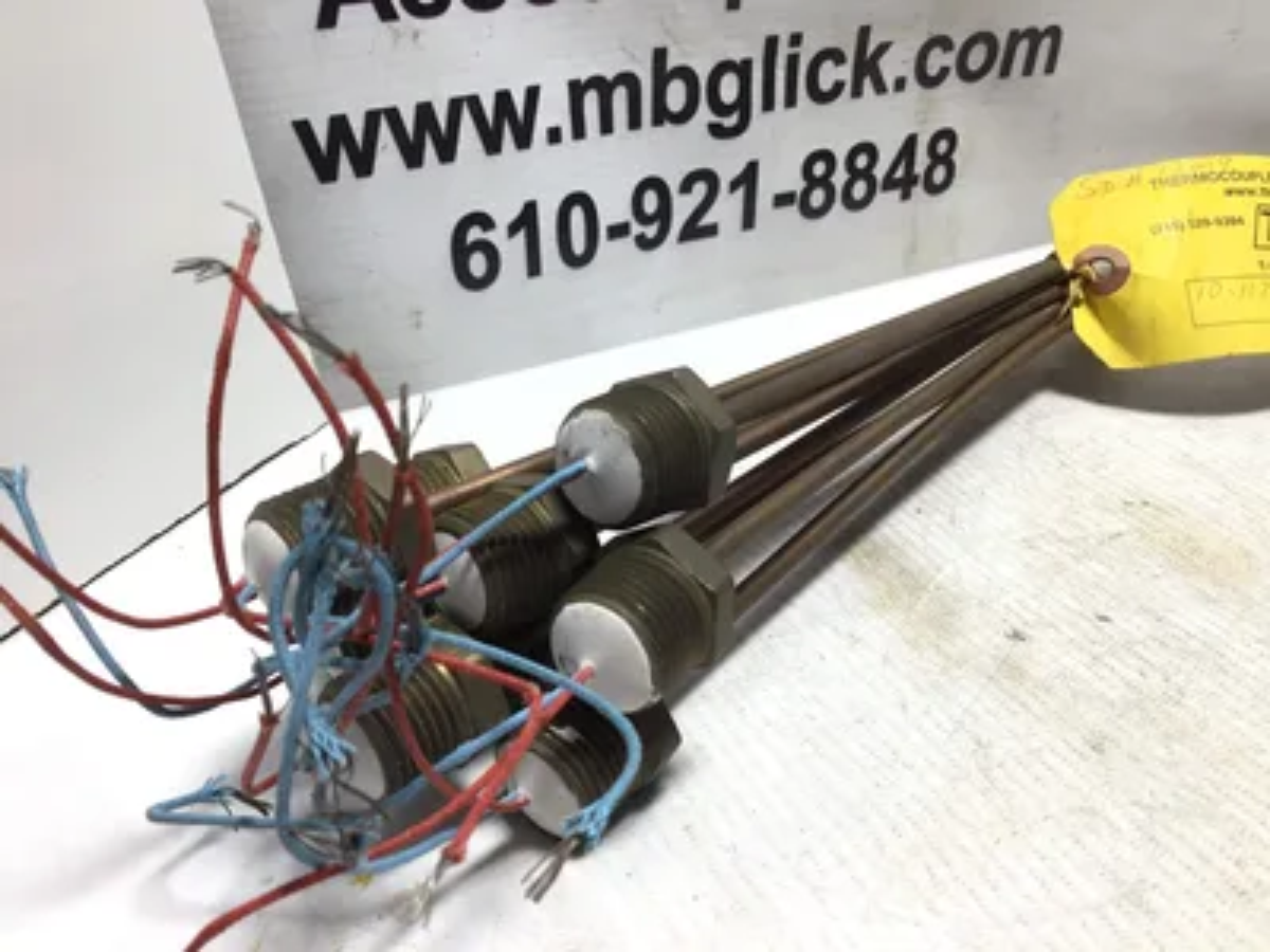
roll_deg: +0.0
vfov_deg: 45.4
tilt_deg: -30.2
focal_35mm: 31
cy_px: 476
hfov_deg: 58.4
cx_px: 635
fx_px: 1137
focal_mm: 3.3
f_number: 2.4
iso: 32
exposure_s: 1/120
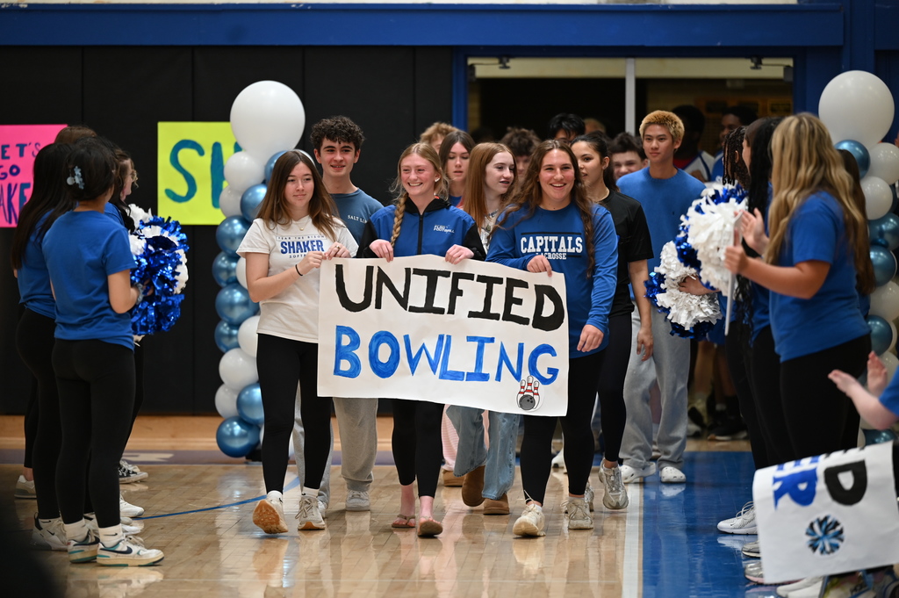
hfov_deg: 10.3
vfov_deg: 6.9
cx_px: 450
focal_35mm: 200
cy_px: 299
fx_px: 4990
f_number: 2.8
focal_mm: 200
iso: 720
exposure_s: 1/250
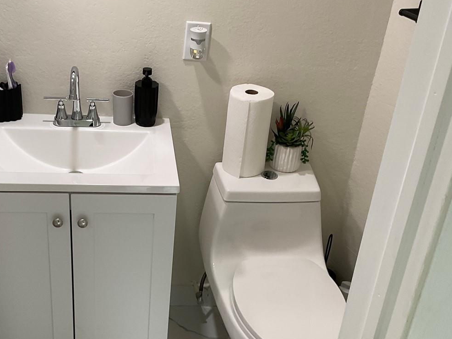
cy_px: 195
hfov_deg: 40.3
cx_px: 184
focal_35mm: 47
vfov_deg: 30.8
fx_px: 614
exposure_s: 1/60
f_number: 1.8
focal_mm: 3
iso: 50
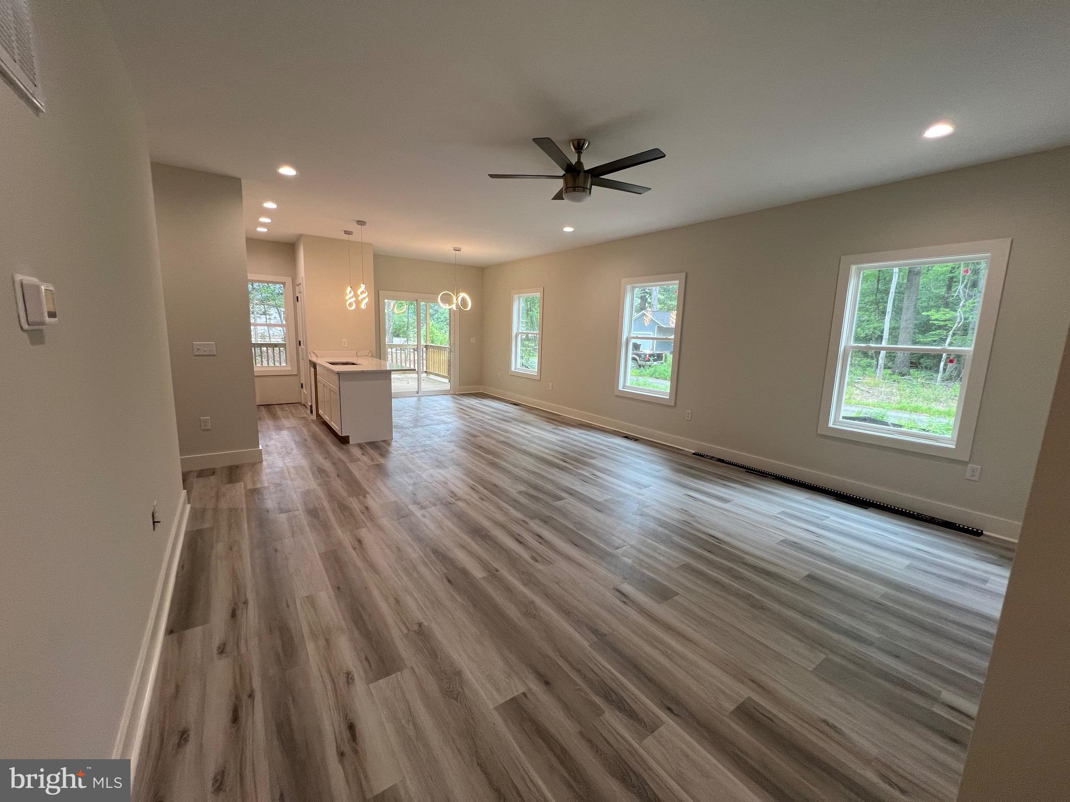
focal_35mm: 13
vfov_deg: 89.9
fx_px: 402
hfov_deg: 106.2
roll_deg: -1.2
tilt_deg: -8.8
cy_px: 401
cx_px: 535
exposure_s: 1/120
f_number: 1.8
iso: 100
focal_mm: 1.57
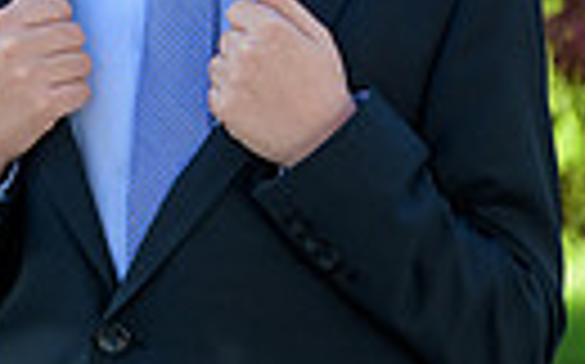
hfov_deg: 6.3
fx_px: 5336
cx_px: 252
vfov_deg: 3.9
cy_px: -45
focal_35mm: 335
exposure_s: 1/1600
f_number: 3.2
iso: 400
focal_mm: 95
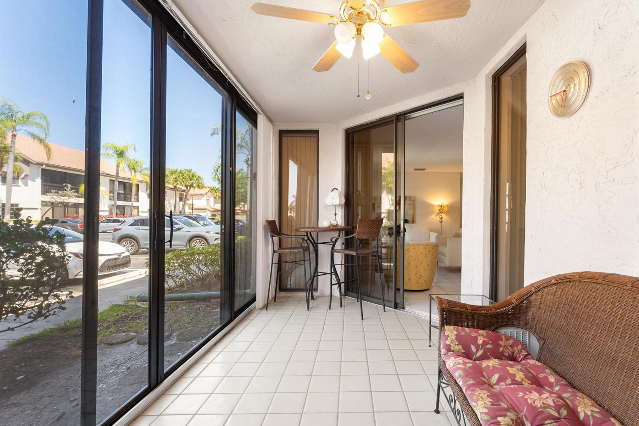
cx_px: 352
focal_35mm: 16
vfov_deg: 73.6
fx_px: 284
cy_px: 230
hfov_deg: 96.4
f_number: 9
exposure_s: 1/6
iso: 400
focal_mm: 14
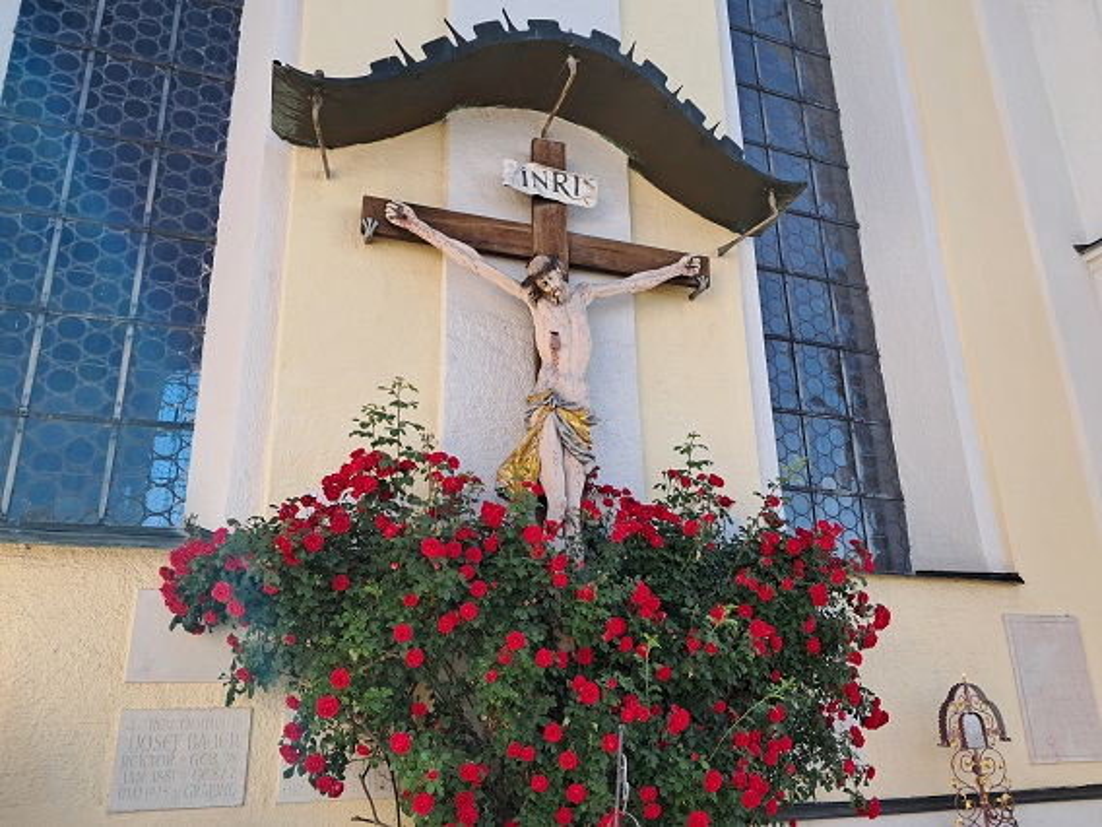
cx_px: 551
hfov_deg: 65.3
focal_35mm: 27
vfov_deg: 51.4
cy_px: 414
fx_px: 860
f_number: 1.8
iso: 50
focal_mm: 4
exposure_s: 1/134
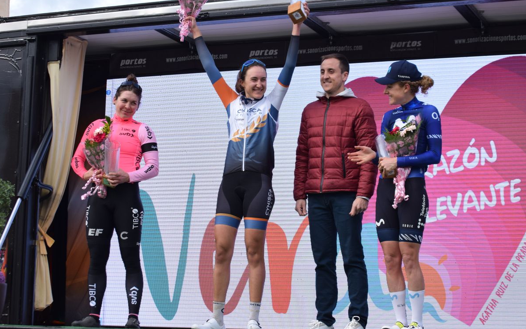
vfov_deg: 15.4
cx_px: 262
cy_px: 156
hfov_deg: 24.5
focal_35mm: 85
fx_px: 1211
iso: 320
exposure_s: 1/250
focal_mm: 55
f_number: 8
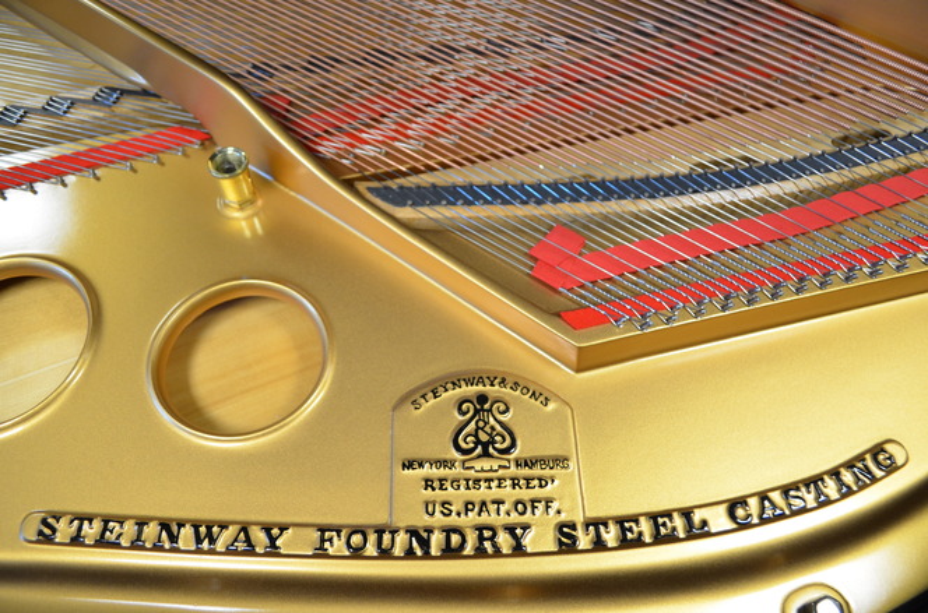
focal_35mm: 27
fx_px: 694
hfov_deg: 67.5
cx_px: 464
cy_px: 306
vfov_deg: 47.7
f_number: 3.5
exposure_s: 1/50
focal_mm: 18
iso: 800
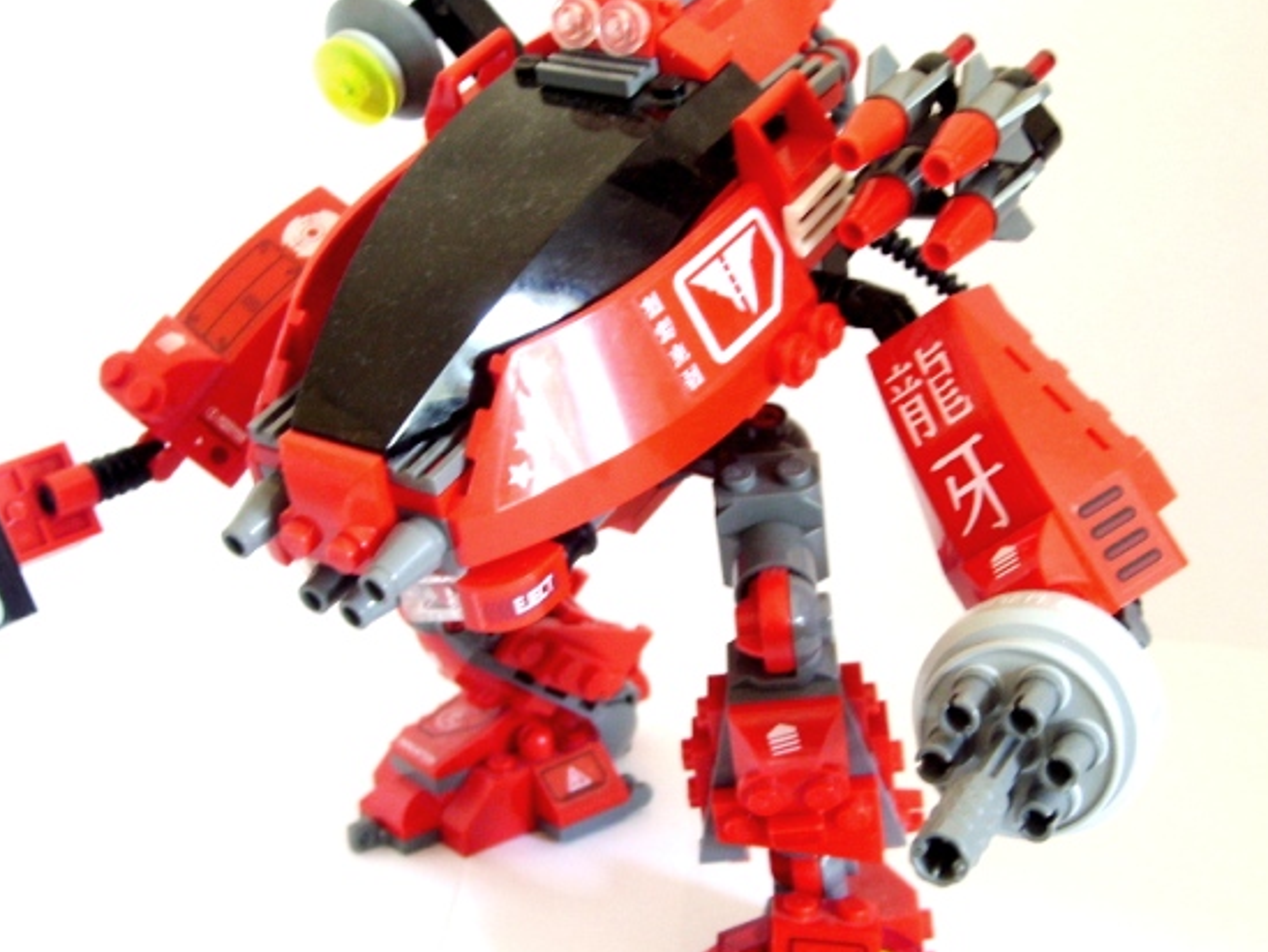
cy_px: 543
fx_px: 1869
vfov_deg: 28.5
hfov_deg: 37.5
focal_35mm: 51
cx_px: 601
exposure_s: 1/2.5
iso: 50
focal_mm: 5.8
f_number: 2.8
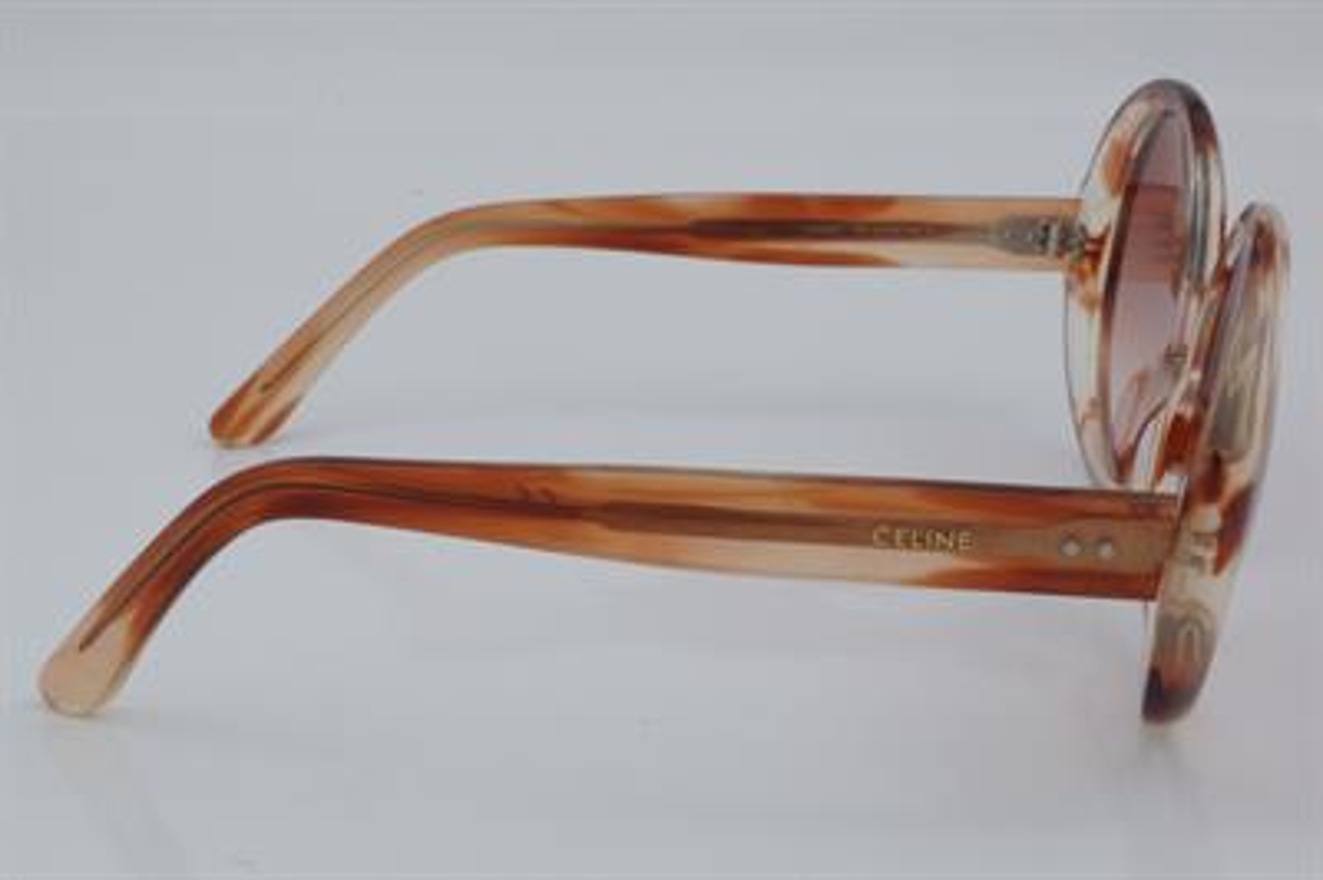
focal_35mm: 75
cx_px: 662
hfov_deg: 27.0
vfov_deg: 18.2
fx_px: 2754
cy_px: 440
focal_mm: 50
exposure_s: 1/4
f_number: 32
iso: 100
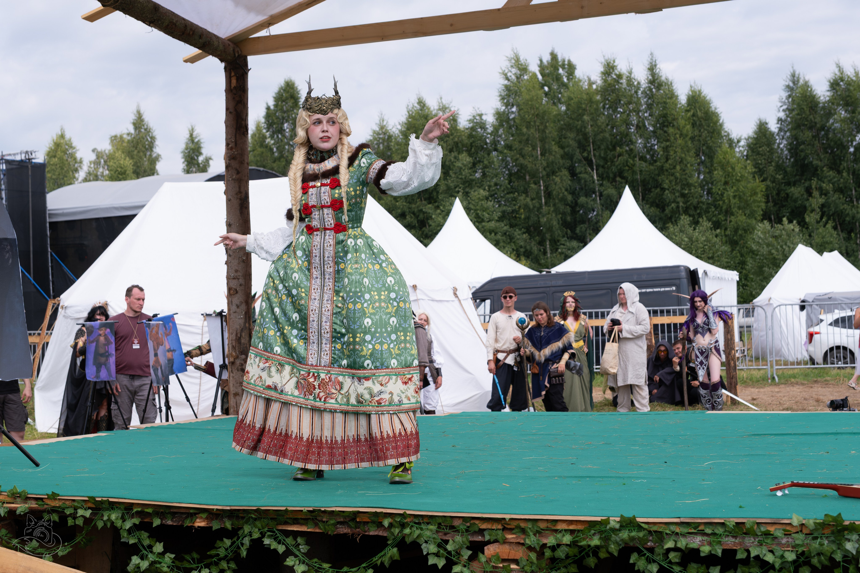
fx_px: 1338
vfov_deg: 24.2
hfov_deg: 35.6
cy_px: 286
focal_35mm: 56
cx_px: 430
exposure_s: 1/640
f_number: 5
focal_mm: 37.6
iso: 160
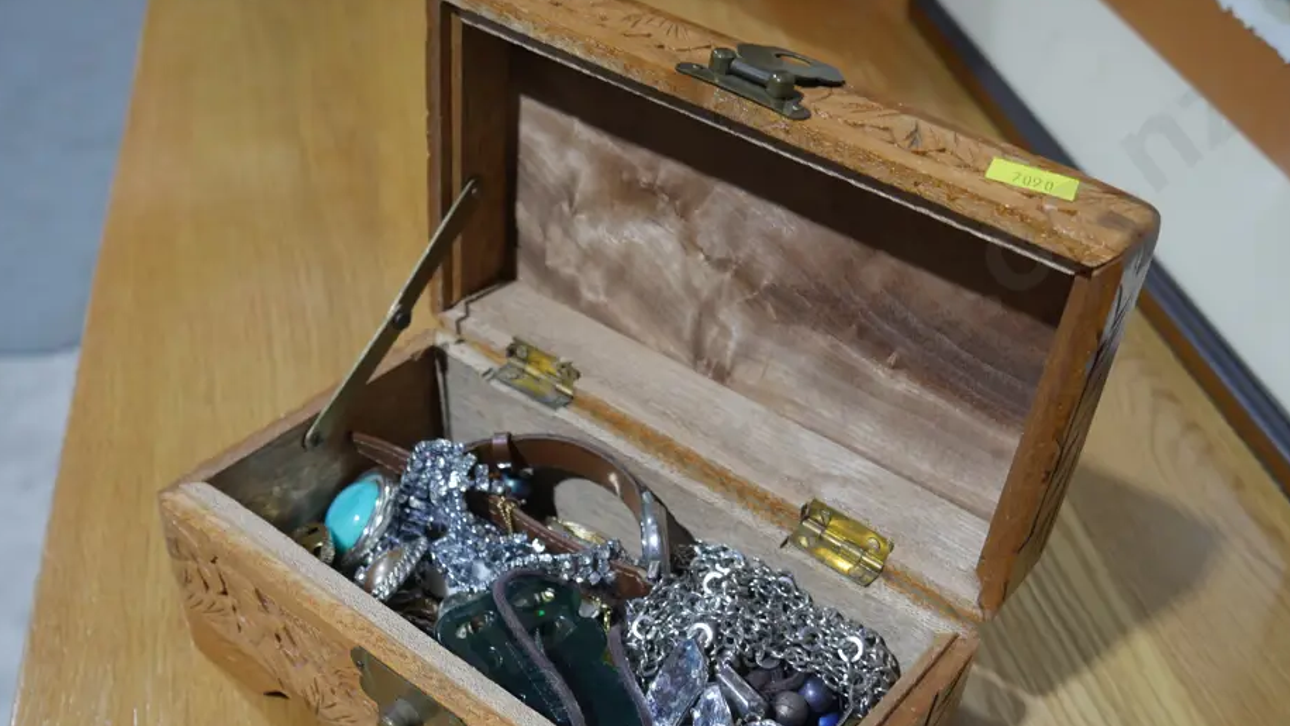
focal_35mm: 39
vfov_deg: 30.0
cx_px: 658
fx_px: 1334
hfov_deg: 51.6
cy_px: 527
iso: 320
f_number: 3.6
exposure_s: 1/60
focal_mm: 16
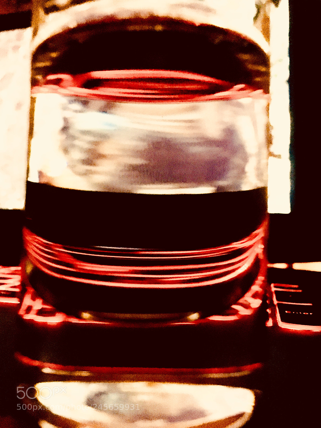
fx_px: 359
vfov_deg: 61.7
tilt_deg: +7.6
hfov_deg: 48.2
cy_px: 214
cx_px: 160
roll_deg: +0.2
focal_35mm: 29
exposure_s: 1/17
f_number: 2.2
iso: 1600
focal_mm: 4.15
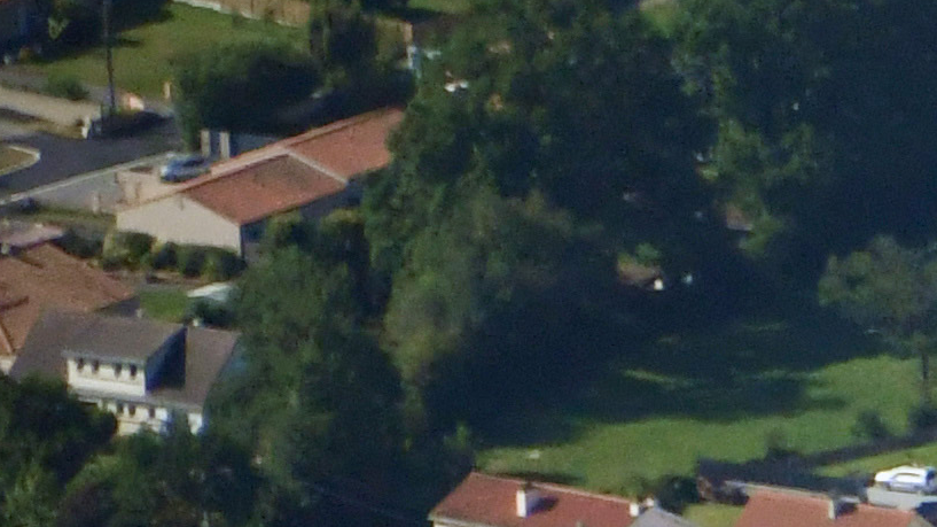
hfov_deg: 1.3
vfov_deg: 0.7
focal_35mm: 1714
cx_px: 3058
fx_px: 42573
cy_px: 1667
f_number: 6
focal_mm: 160
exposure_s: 1/5000
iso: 1100
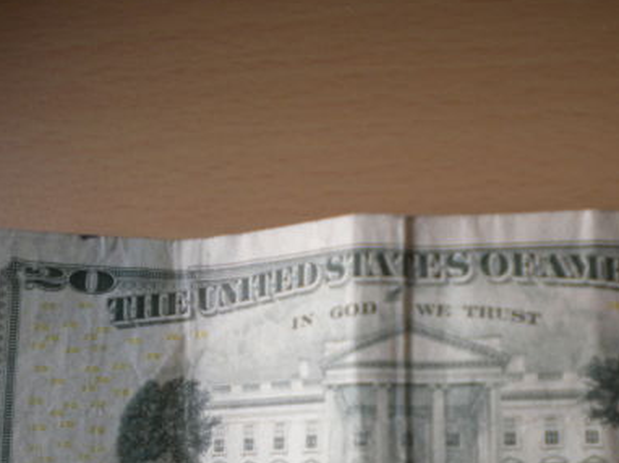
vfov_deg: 26.2
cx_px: 402
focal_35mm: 55
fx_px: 983
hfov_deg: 34.7
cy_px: 355
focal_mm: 6.3
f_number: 3.1
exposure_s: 1/59.7
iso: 122
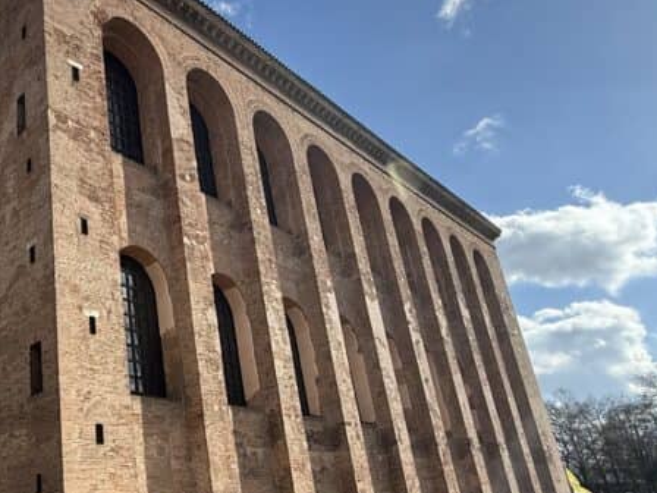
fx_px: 607
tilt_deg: +19.3
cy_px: 327
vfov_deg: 43.6
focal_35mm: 32
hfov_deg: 51.4
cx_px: 89
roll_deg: +2.7
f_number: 2.2
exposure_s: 1/1033
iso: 64
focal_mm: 2.22
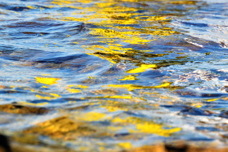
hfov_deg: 4.7
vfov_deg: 3.1
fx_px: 2778
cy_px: 55
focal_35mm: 439
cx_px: 134
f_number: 11
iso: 400
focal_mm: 200
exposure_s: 1/400
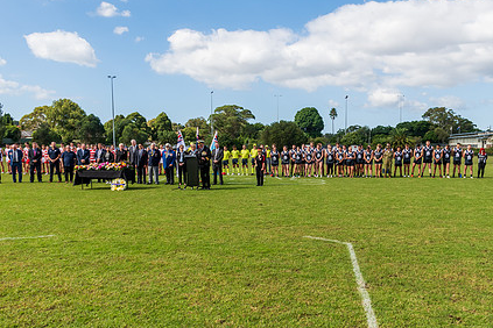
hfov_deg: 56.9
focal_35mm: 33
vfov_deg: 39.9
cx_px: 291
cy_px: 182
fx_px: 452
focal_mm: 16
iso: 400
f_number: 8
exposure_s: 1/800
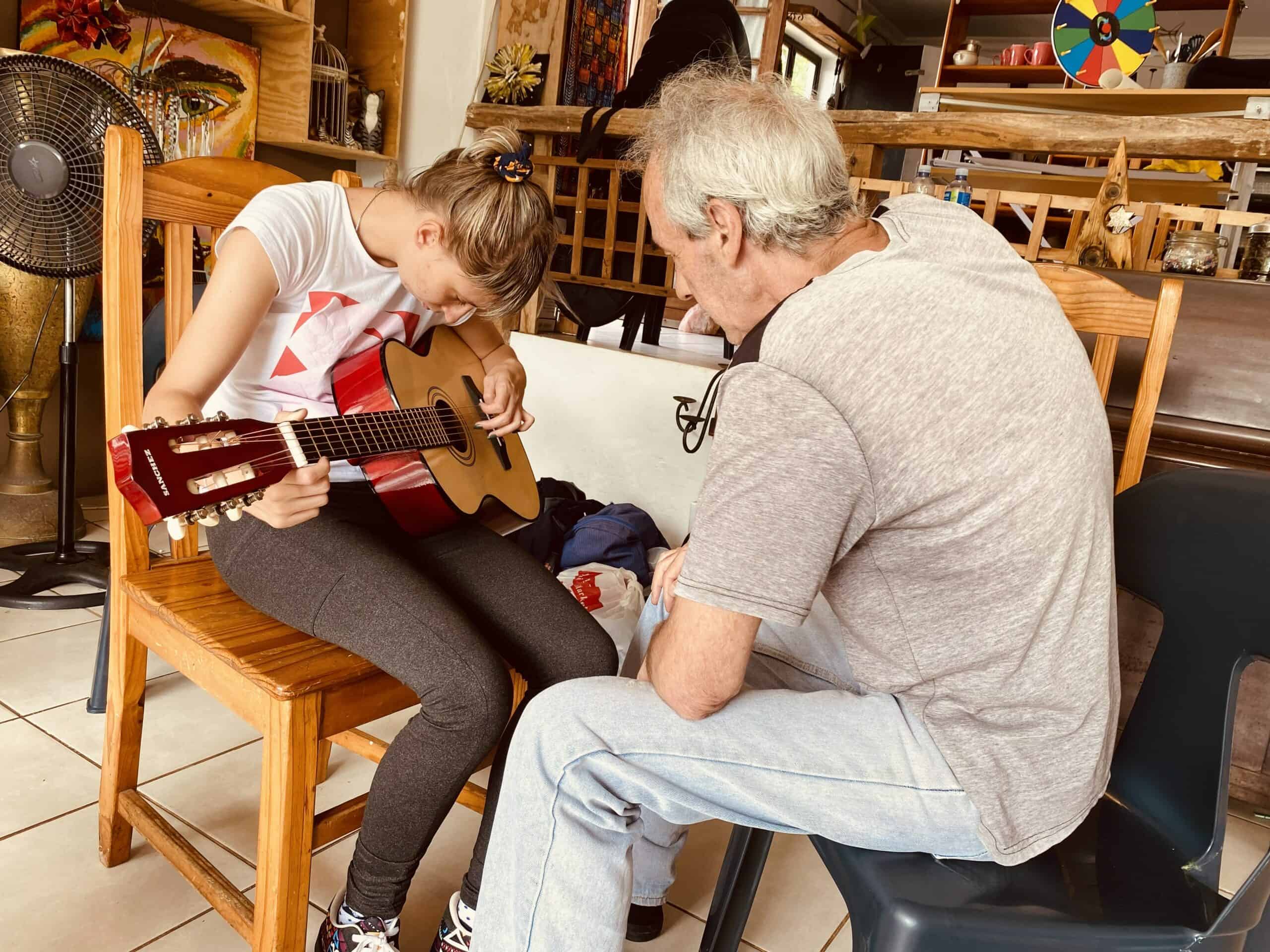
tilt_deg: -12.2
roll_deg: -7.6
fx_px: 954
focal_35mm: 26
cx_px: 635
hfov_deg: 67.3
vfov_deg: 53.1
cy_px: 476
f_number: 1.8
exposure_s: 1/100
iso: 40
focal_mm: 4.25
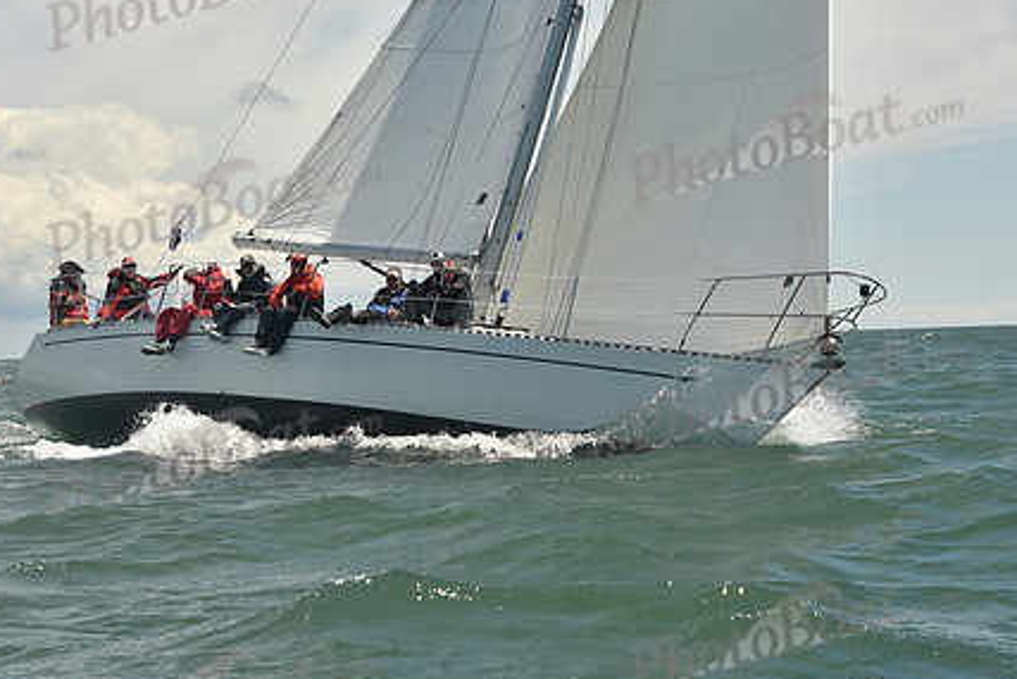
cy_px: 299
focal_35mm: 95
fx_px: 2685
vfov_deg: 14.4
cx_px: 507
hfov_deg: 21.5
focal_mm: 70
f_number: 13
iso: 320
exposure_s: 1/800
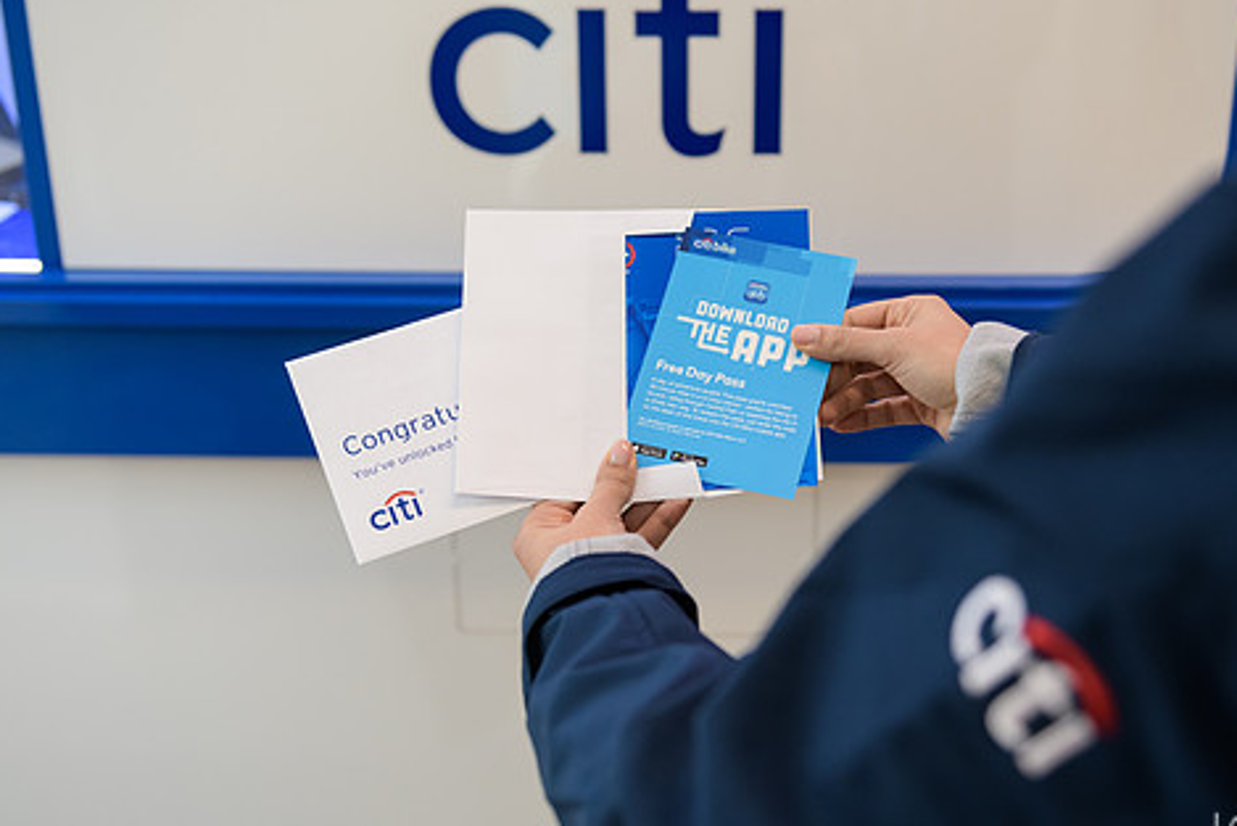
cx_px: 688
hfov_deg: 41.8
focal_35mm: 47
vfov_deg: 28.7
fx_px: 1615
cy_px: 387
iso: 1000
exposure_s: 1/125
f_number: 3.2
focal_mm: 38
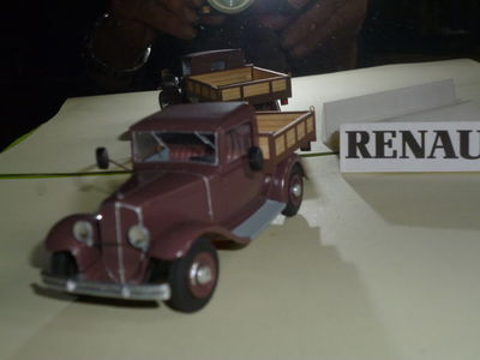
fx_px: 666
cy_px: 180
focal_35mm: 48
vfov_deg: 30.3
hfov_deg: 39.7
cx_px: 240
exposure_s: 1/60
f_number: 4
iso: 200
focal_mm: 8.6
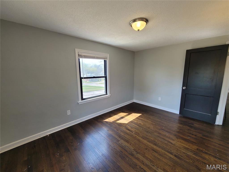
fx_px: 86
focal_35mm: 13
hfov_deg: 106.2
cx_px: 114
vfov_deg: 89.9
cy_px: 86
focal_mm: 2.2
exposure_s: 1/120
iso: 80
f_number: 2.2
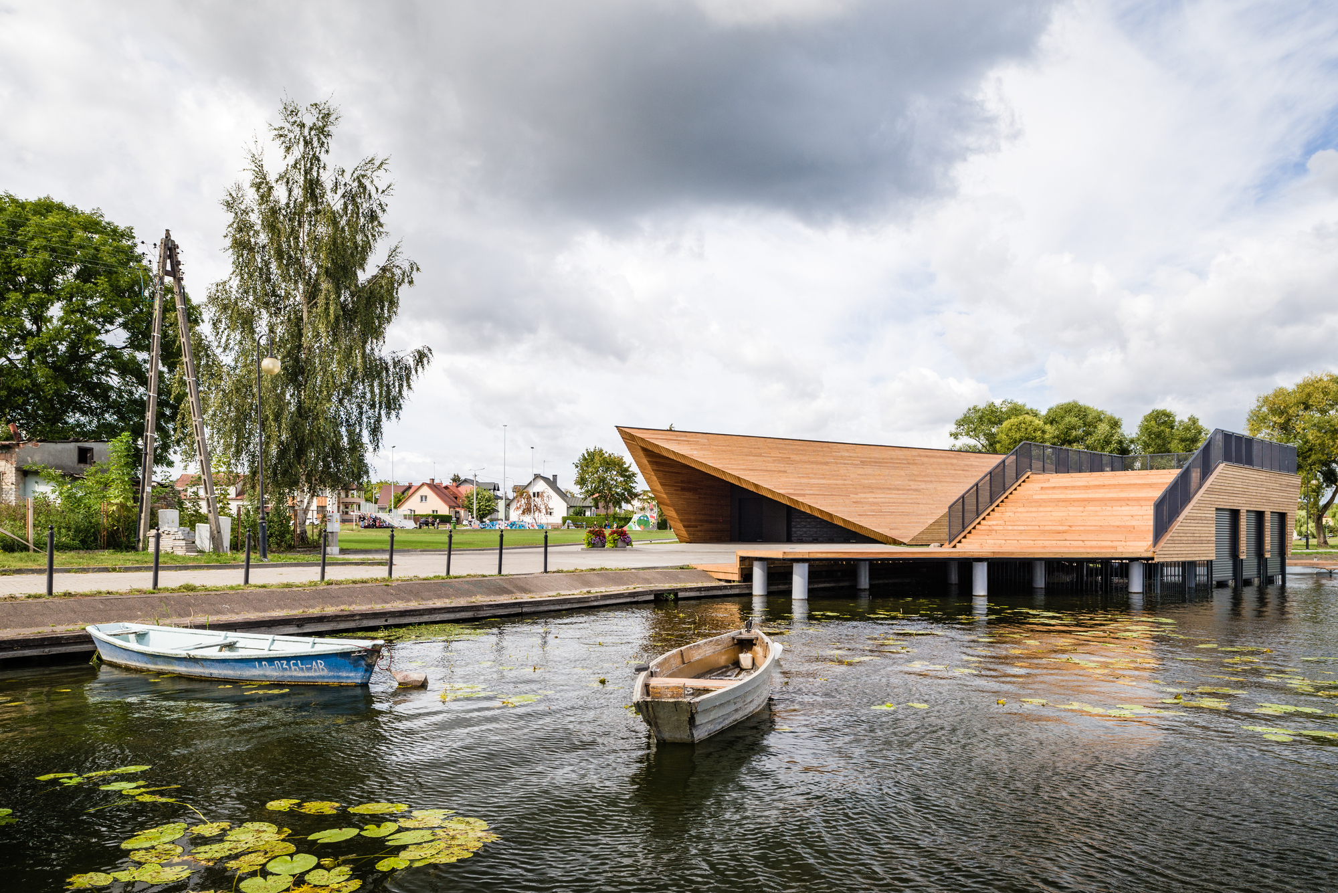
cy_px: 446
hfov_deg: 73.7
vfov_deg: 53.2
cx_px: 669
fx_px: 892
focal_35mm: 24
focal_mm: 24
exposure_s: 1/200
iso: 200
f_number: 8
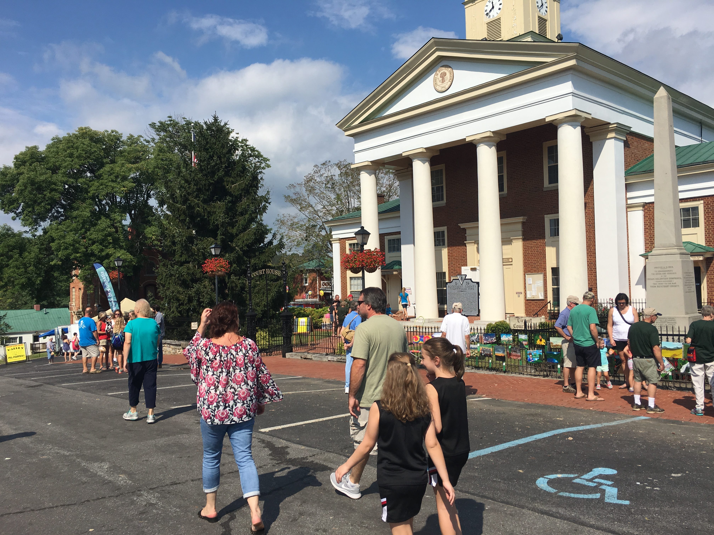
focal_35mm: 29
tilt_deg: +0.2
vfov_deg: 48.2
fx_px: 598
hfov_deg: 61.7
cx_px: 357
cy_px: 268
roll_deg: +1.9
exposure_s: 1/2959
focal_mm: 4.15
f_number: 2.2
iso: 25
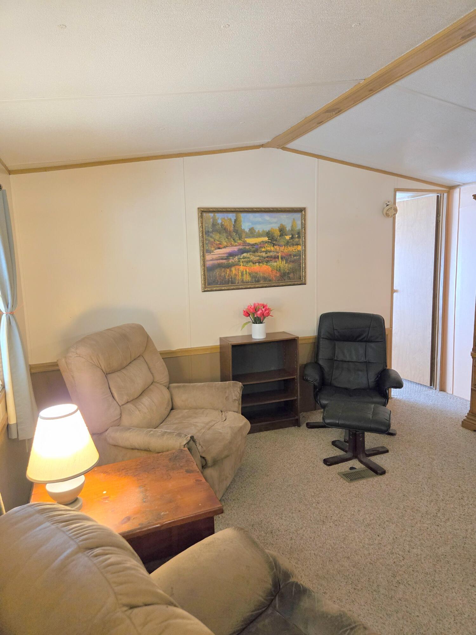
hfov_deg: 58.9
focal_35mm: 23
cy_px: 318
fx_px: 422
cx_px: 238
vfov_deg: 73.9
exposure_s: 1/120
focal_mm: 5.4
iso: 500
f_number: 1.8
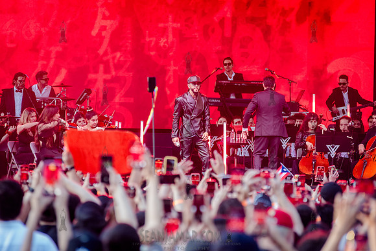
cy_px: 126
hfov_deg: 10.3
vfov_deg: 6.9
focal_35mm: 200
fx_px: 2090
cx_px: 188
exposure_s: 1/320
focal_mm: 200
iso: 2500
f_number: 4
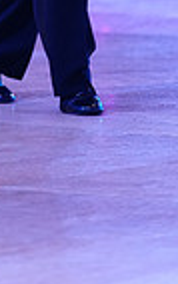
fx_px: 2928
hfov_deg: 3.5
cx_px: 133
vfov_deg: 5.5
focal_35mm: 378
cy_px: -256
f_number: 2.8
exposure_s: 1/400
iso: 2000
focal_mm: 91
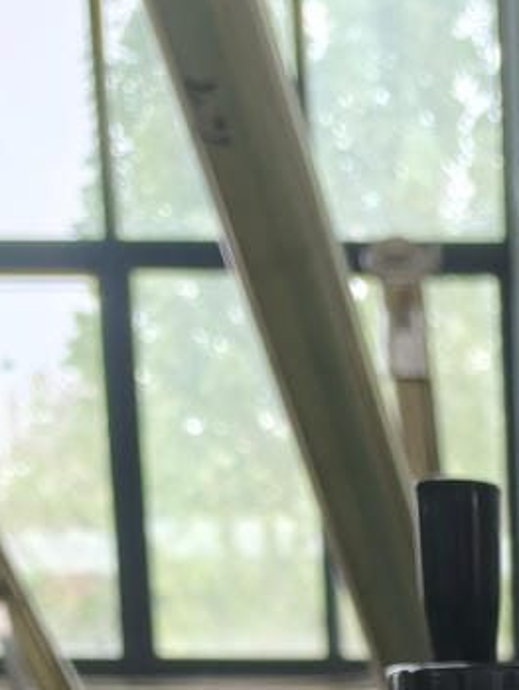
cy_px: 1289
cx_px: 977
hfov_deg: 12.7
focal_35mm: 105
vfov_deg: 15.6
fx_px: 2096
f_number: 1.88
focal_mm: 5.56
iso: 50
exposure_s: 1/100
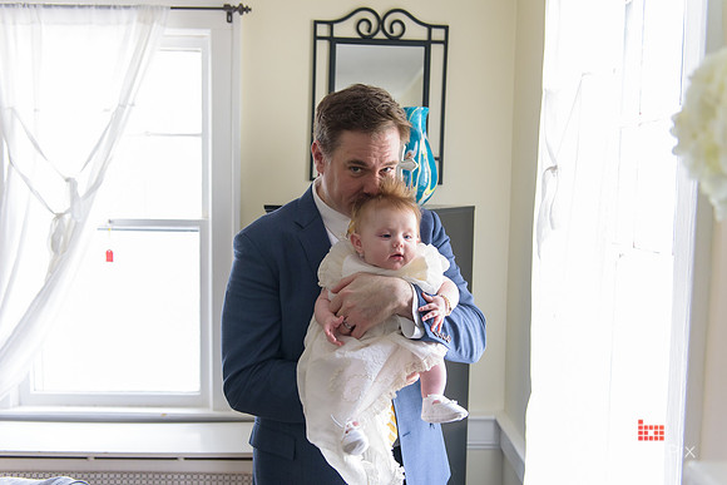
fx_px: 727
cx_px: 364
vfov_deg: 36.9
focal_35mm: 36
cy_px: 242
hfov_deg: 53.1
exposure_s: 1/125
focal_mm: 36
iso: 1600
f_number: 3.2
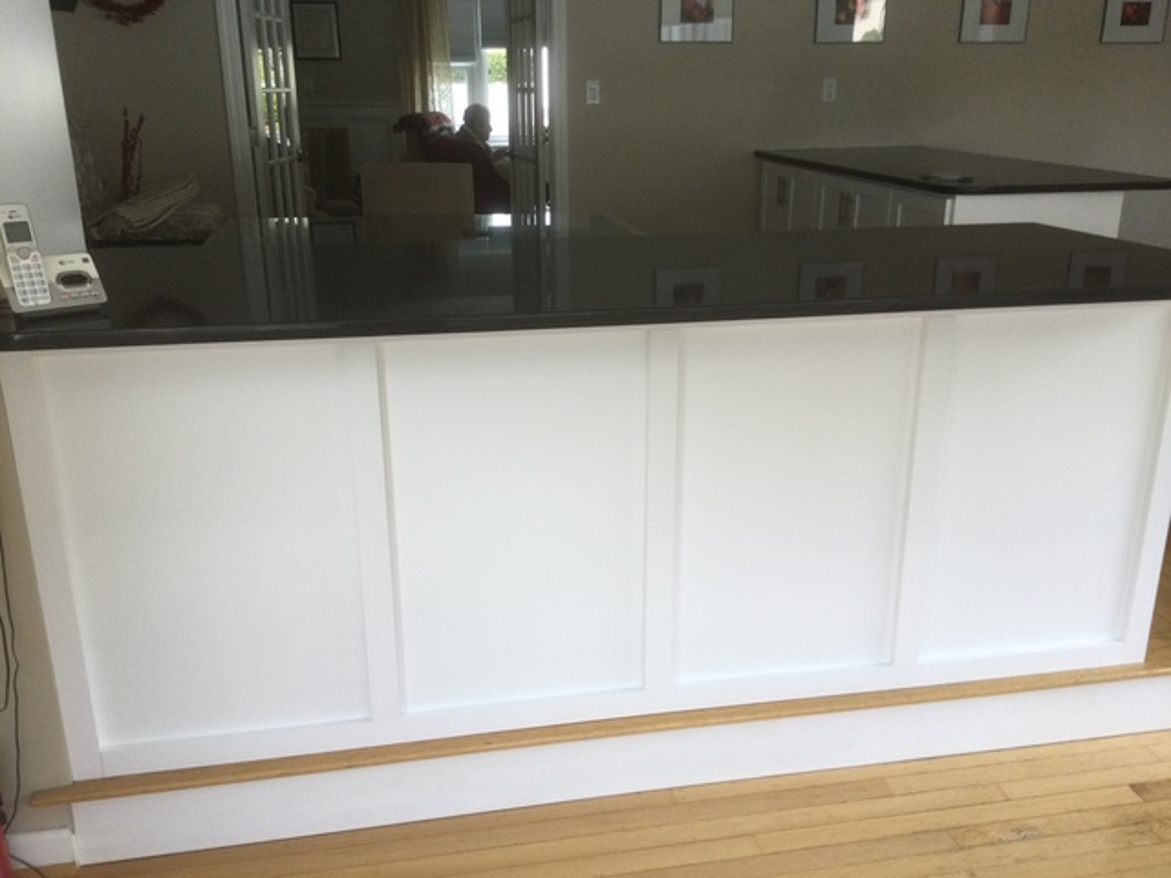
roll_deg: -0.1
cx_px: 586
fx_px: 1049
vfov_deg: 45.4
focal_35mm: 31
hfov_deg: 58.4
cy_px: 439
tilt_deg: -18.4
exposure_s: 1/120
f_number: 2.4
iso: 50
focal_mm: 3.3
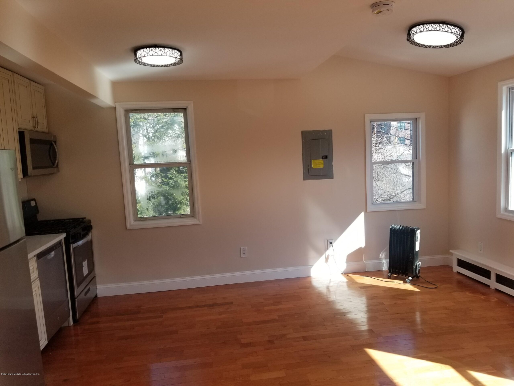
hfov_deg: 67.3
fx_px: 386
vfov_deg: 53.1
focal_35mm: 26
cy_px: 193
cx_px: 257
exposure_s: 1/329
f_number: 1.7
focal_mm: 4.3
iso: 50
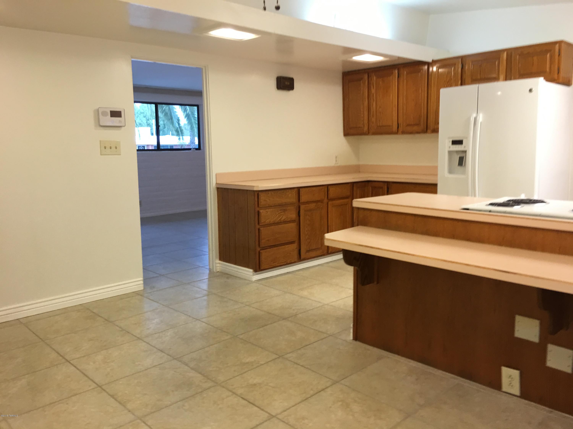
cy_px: 214
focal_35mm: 29
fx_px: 480
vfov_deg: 48.2
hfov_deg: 61.7
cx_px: 286
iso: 32
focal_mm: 4.15
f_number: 2.2
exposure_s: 1/15
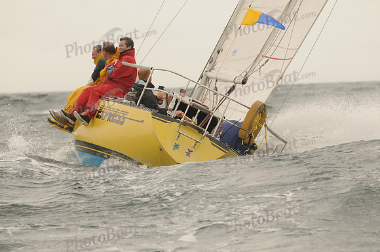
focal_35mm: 270
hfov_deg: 7.6
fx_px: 2846
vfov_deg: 5.1
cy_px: 126
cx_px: 190
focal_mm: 180
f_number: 5
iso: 200
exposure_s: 1/1000
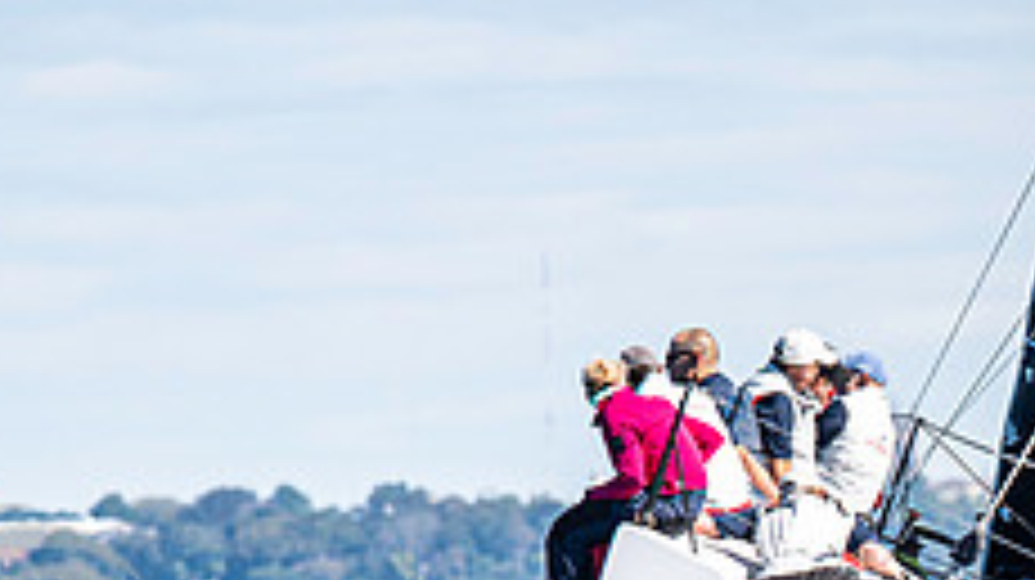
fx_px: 33980
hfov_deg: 1.7
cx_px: 1166
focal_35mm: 1239
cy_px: 654
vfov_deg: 1.0
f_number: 5.6
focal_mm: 300
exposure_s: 1/1000
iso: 320
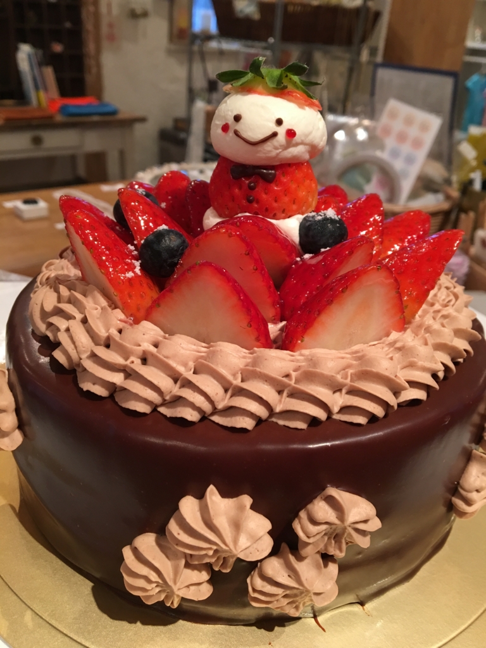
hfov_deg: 48.2
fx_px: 543
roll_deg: -4.4
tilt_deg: -28.0
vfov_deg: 61.7
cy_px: 324
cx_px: 243
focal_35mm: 29
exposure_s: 1/30
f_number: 2.2
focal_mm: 4.15
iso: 100
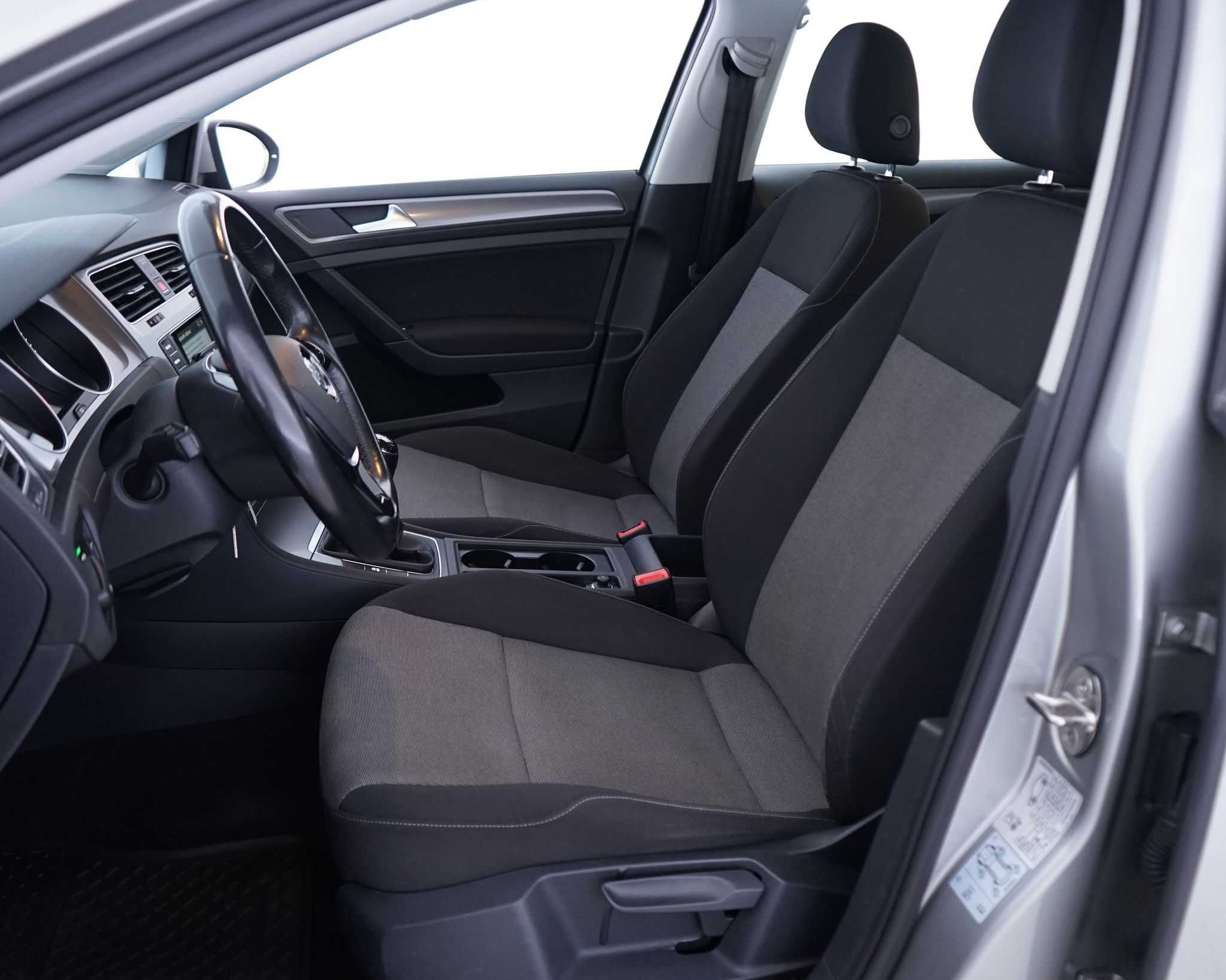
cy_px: 490
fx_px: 1161
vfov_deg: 45.8
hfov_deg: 55.7
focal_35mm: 32
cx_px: 618
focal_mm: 28
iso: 1250
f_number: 3.5
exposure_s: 1/15
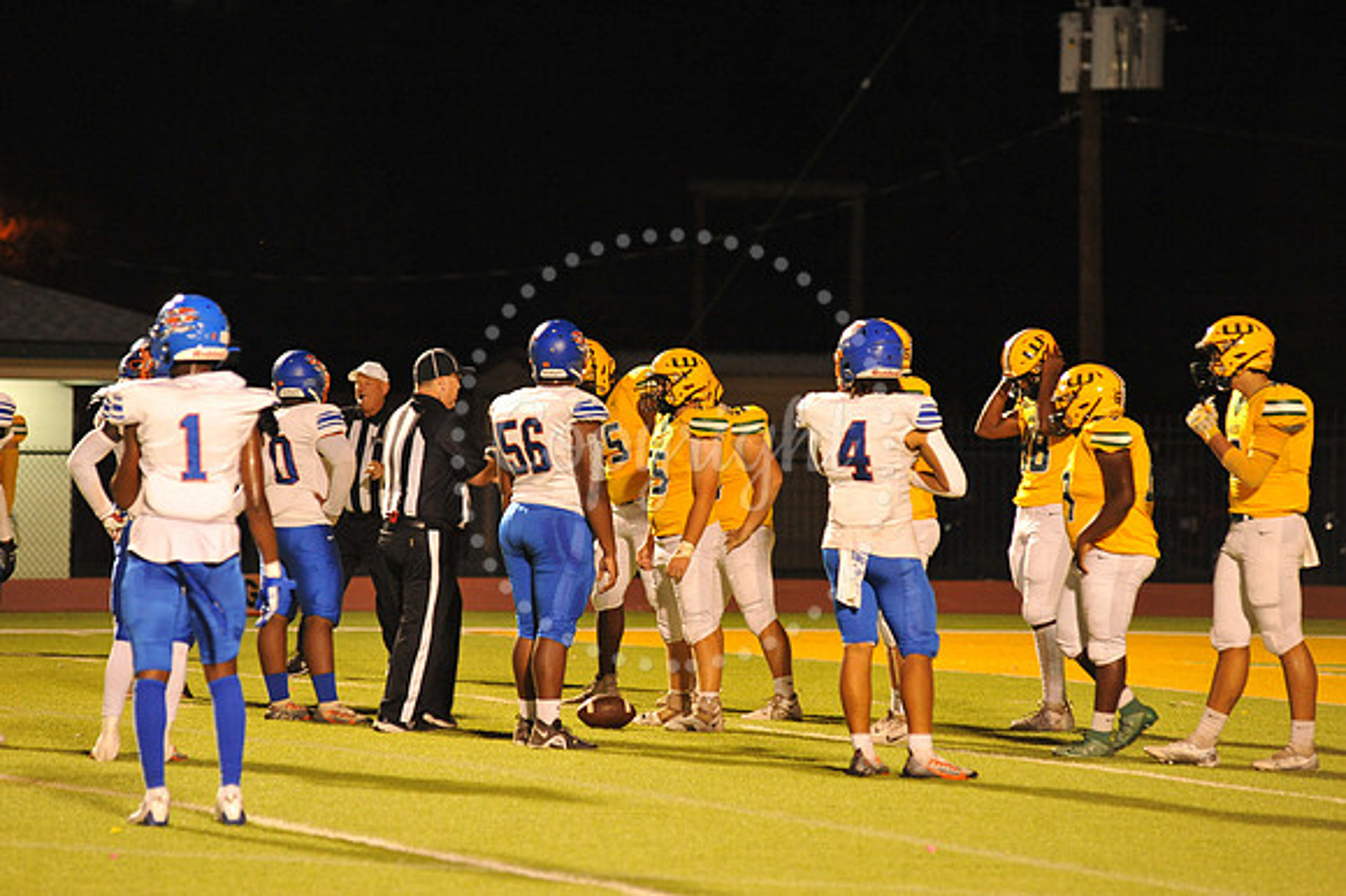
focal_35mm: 200
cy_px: 448
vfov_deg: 6.9
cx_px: 673
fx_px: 7473
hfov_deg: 10.3
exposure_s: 1/160
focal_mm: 200
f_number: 4.5
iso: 3200
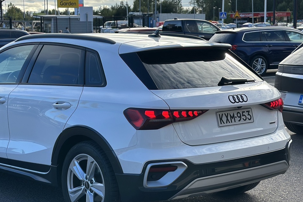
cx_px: 115
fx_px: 640
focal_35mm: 76
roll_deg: +0.6
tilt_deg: -7.5
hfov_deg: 26.6
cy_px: 107
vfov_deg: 18.0
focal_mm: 6.86
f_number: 1.78
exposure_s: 1/1695
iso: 80
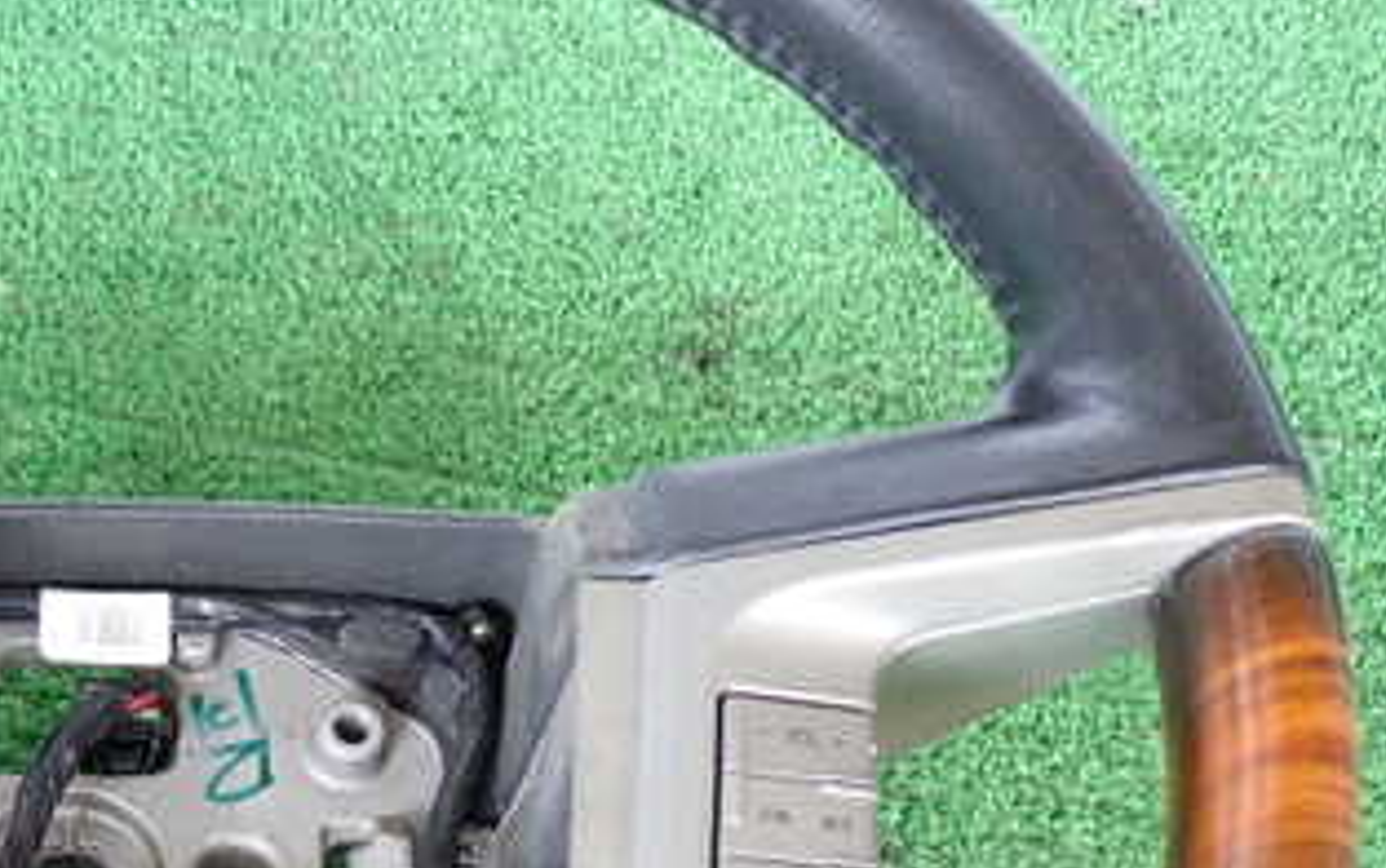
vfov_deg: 19.2
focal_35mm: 65
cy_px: 957
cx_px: 80
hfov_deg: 29.9
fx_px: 2457
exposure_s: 1/40
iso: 200
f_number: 2.4
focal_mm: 5.79
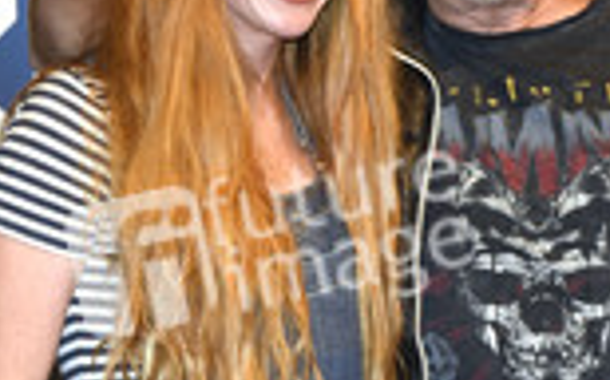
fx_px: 3306
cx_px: 384
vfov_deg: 6.5
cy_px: 443
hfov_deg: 10.5
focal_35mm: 199
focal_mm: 50
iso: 500
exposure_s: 1/160
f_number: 6.3
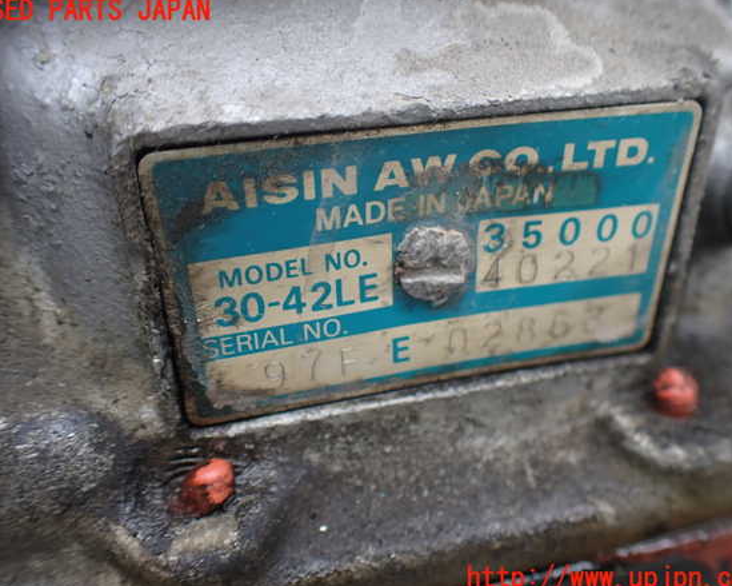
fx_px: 693
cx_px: 368
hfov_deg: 55.7
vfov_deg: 45.8
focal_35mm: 32
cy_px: 295
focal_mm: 5.4
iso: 125
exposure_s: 1/125
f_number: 2.3
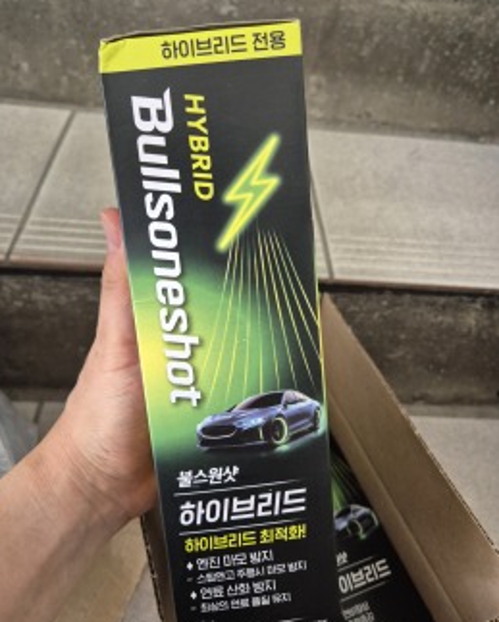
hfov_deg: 56.8
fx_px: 461
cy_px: 302
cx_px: 241
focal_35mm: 25
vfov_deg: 68.0
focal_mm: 5.4
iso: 640
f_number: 1.8
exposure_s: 1/120
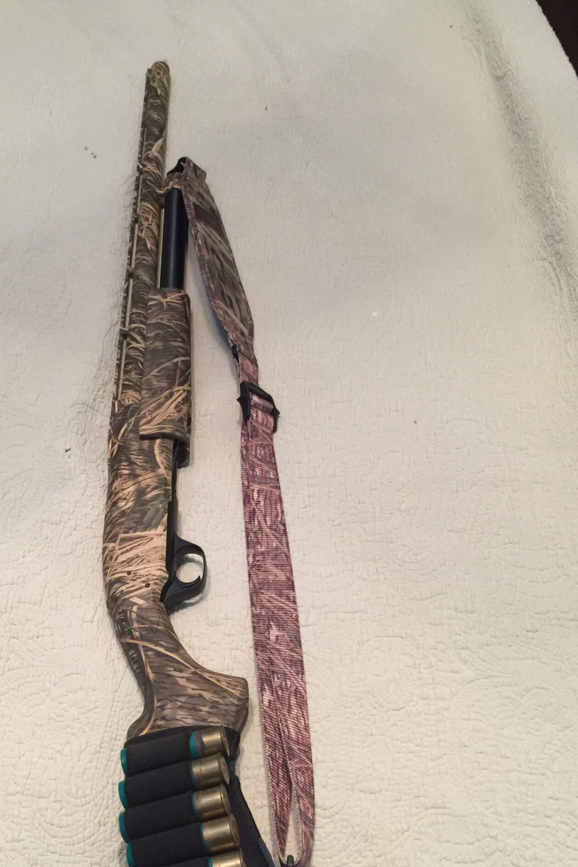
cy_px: 514
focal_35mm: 41
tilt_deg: -52.0
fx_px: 987
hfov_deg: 32.5
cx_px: 217
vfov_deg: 47.2
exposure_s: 1/15
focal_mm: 4.15
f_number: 2.2
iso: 100
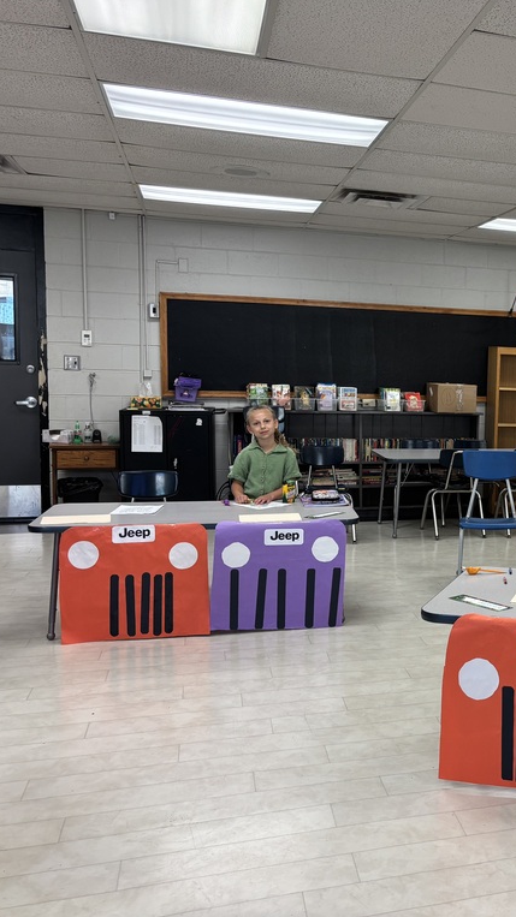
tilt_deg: -5.6
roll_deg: -1.8
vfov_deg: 52.8
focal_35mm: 38
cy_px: 457
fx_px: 925
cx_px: 550
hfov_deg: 28.6
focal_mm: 5.96
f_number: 1.6
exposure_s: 1/120
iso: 80
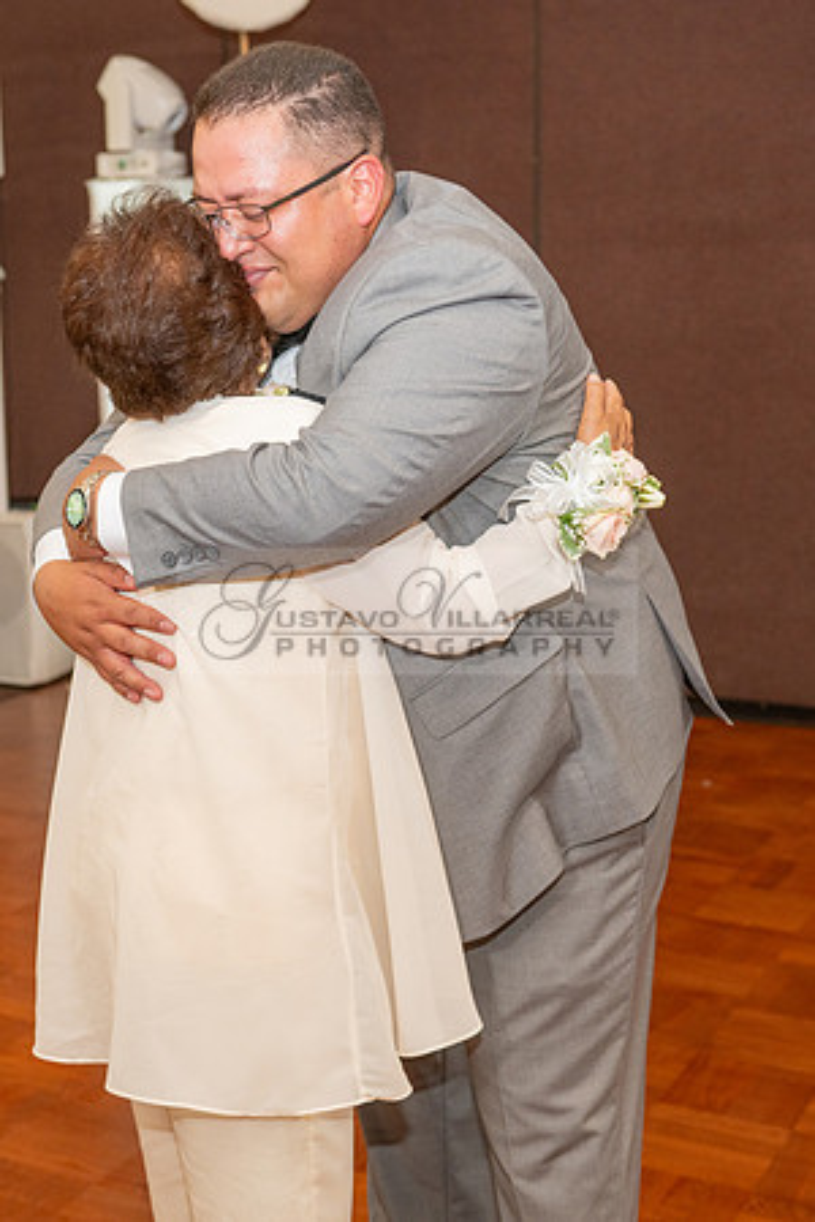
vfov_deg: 37.9
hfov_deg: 25.6
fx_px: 1783
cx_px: 276
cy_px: 611
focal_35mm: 53
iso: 800
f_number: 3.5
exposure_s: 1/125
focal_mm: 35
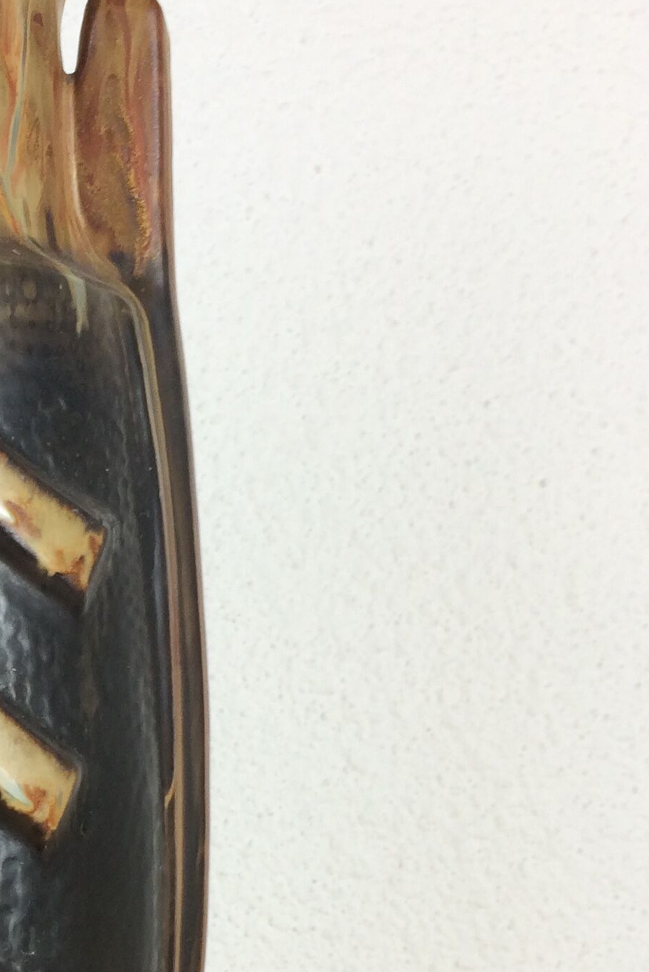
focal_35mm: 72
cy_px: 815
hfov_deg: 18.0
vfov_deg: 27.4
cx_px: -124
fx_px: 1946
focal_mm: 4.15
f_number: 2.2
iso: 40
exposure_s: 1/50
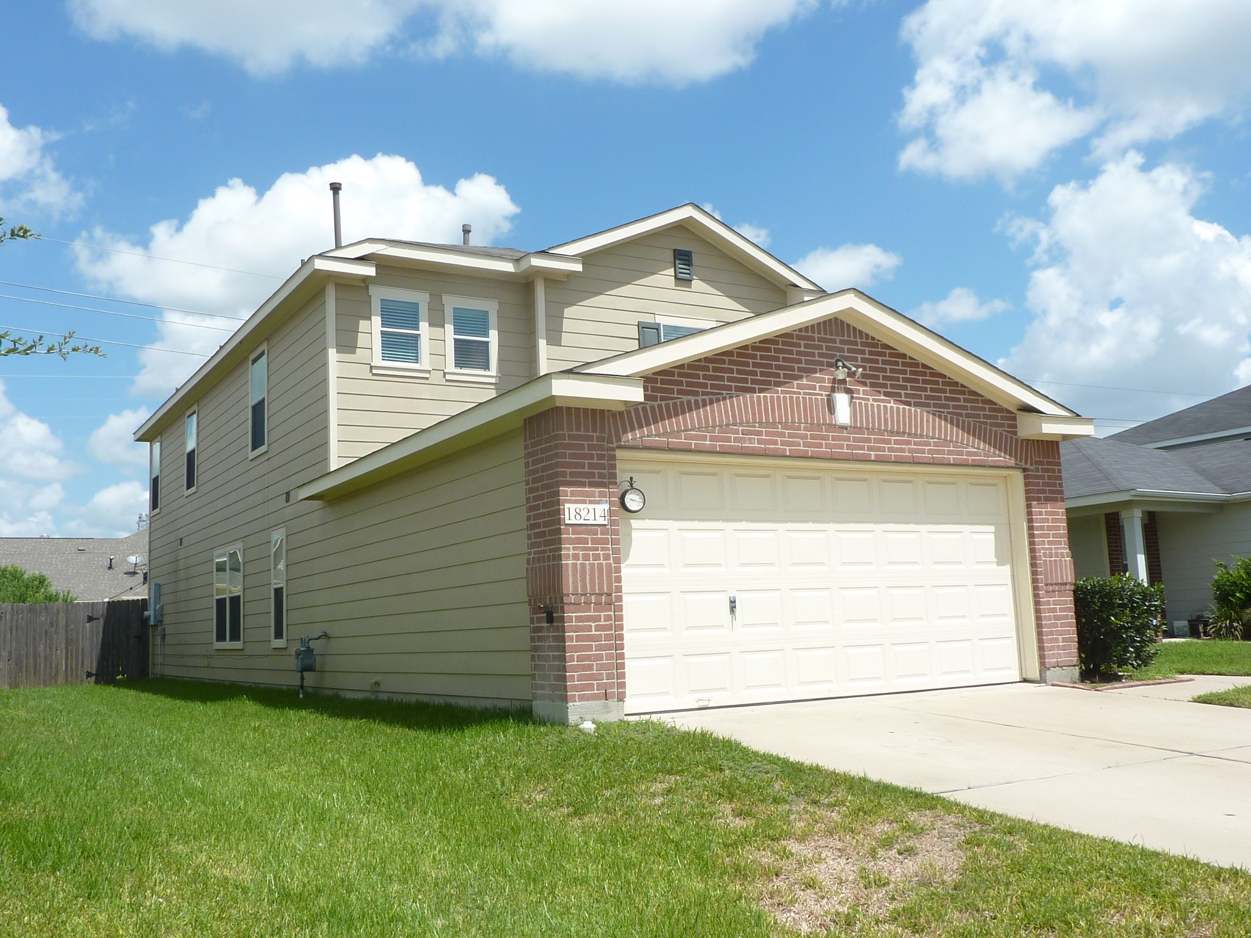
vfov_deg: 44.2
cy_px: 469
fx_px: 1156
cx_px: 626
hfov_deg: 56.8
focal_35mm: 32
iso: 80
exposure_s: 1/500
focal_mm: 4.1
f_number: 4.5
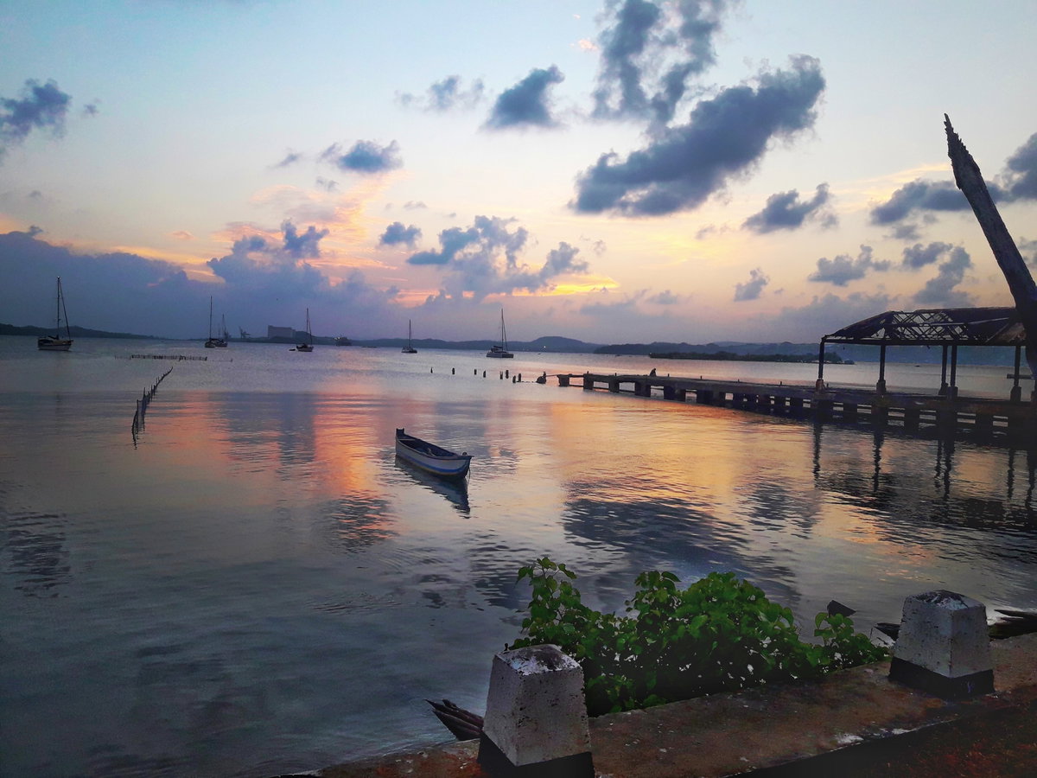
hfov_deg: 63.4
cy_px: 389
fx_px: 839
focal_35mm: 28
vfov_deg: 49.7
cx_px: 518
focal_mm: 3.7
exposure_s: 1/100
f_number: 1.9
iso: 64
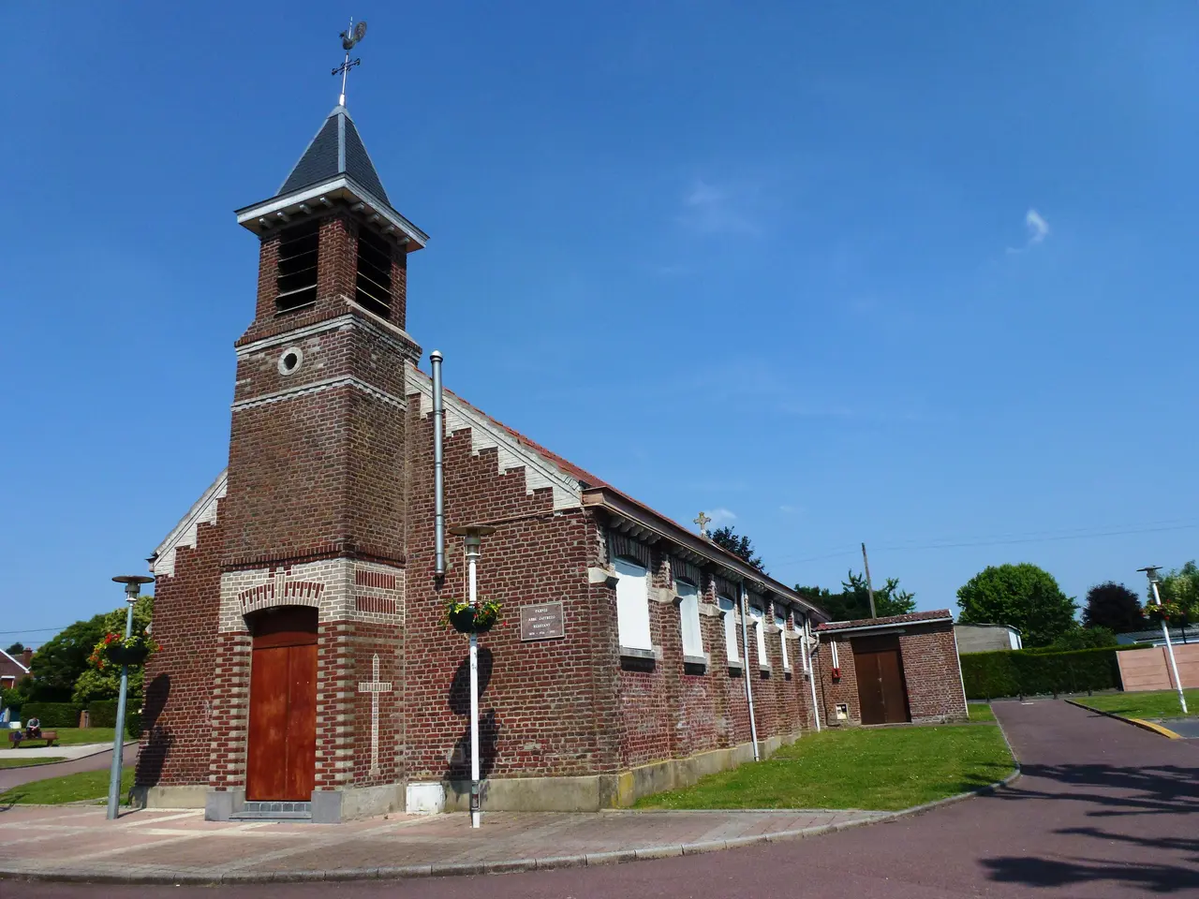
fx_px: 831
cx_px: 600
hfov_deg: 71.6
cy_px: 450
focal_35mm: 24
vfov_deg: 56.8
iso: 100
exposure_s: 1/1600
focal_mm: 4.3
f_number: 4
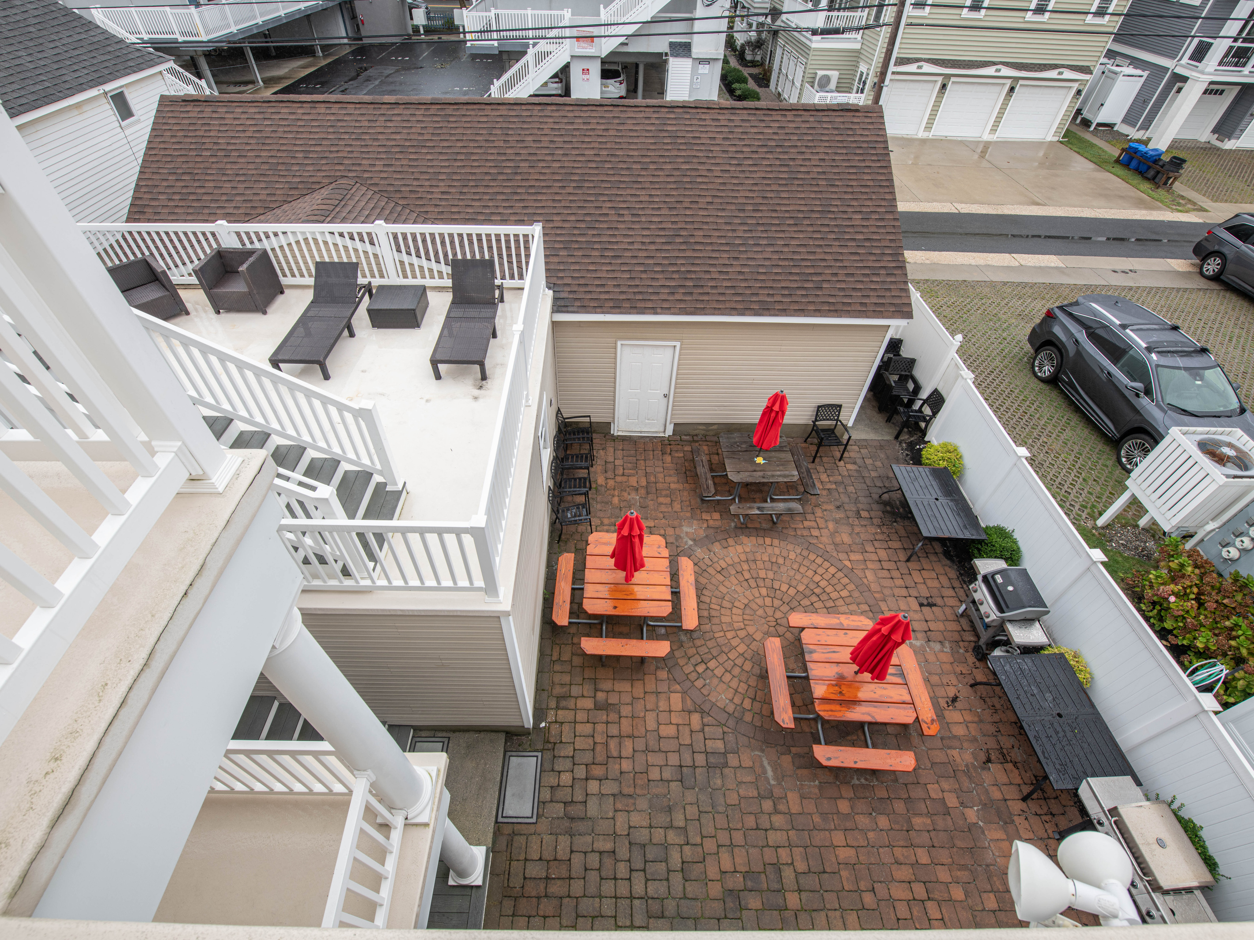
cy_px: 470
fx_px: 548
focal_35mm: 15
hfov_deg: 97.6
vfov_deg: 81.2
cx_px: 605
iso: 110
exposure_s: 1/60
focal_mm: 14
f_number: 9
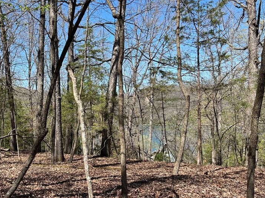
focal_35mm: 38
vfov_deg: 37.4
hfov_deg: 47.6
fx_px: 291
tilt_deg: -3.1
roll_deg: +2.4
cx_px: 75
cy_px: 126
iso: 50
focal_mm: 5.1
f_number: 1.6
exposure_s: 1/1497
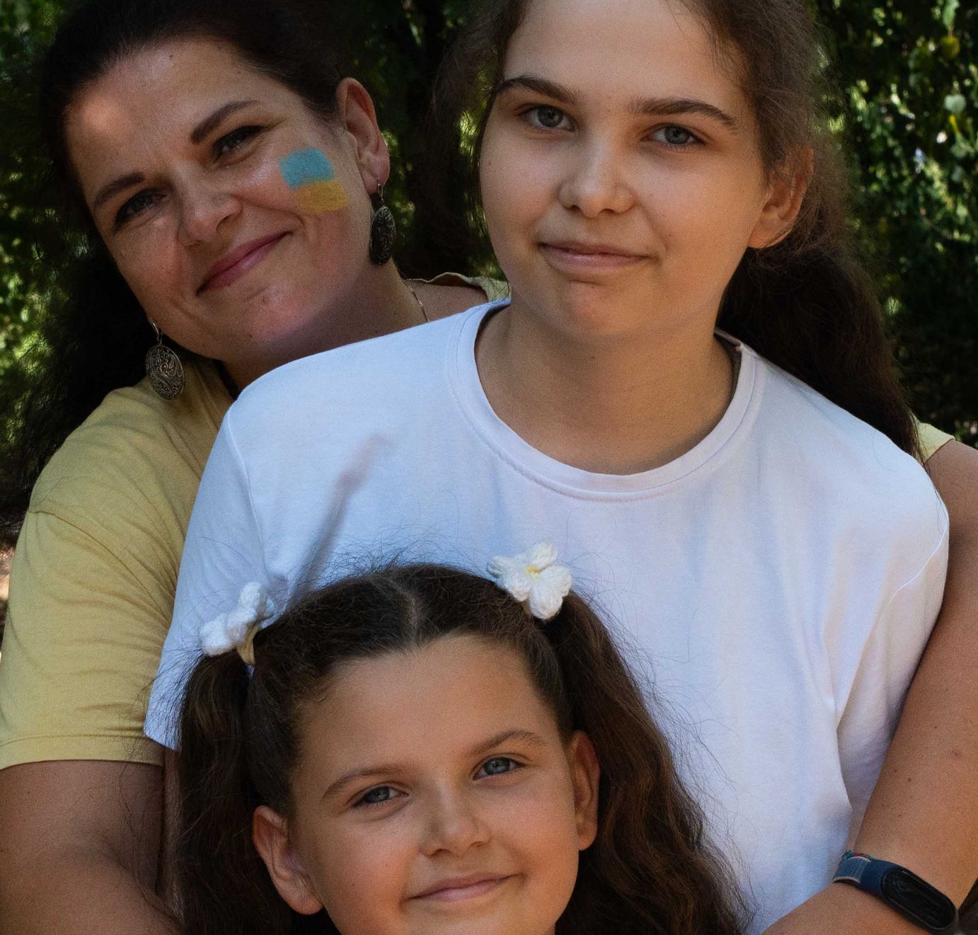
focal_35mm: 108
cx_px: 561
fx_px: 3377
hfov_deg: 16.5
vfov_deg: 15.7
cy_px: 659
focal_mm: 45
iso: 1600
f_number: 11
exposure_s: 1/800
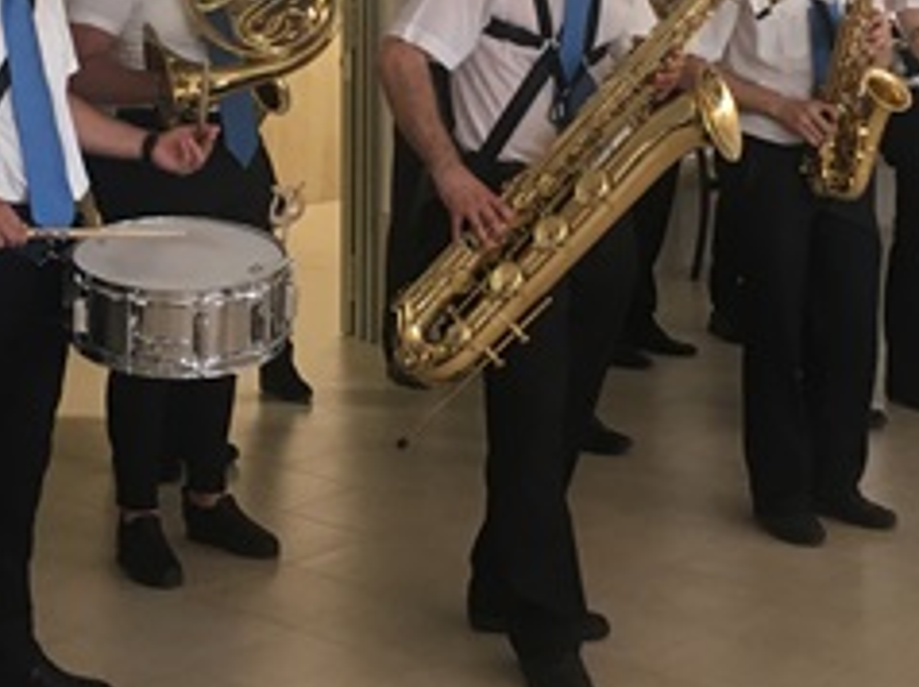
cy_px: 23
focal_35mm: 78
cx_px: 274
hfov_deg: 24.9
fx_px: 2069
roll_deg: -0.1
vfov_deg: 18.4
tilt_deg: -3.9
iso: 100
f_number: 2.2
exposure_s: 1/33
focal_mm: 4.15
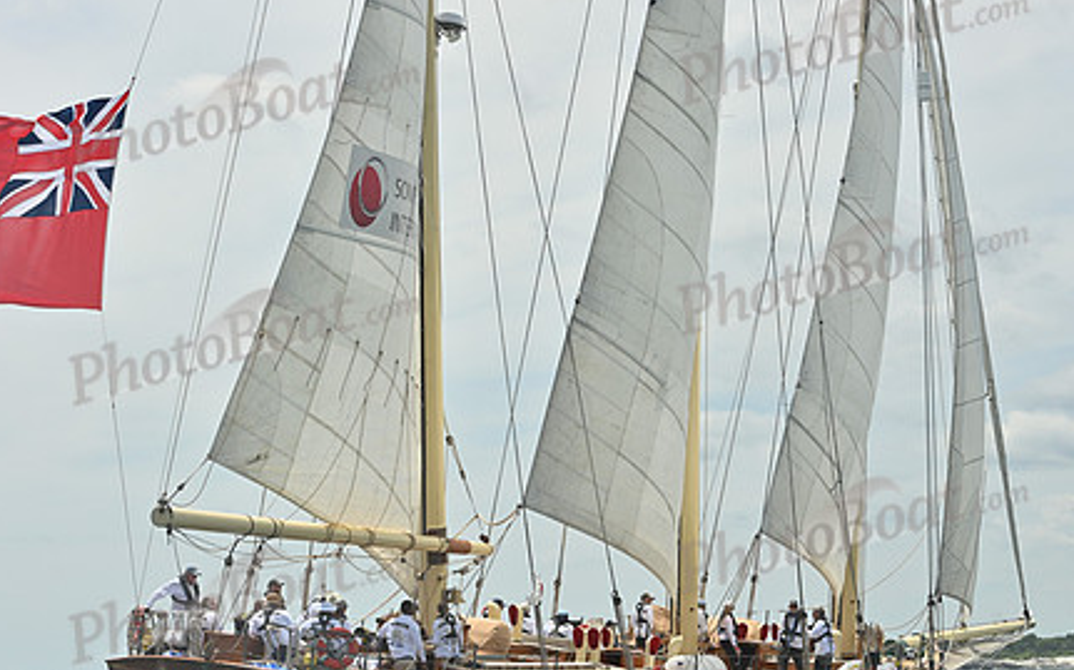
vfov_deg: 13.6
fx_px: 2809
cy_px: 435
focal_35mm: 96
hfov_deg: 21.6
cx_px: 551
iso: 250
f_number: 9
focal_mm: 70
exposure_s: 1/1250
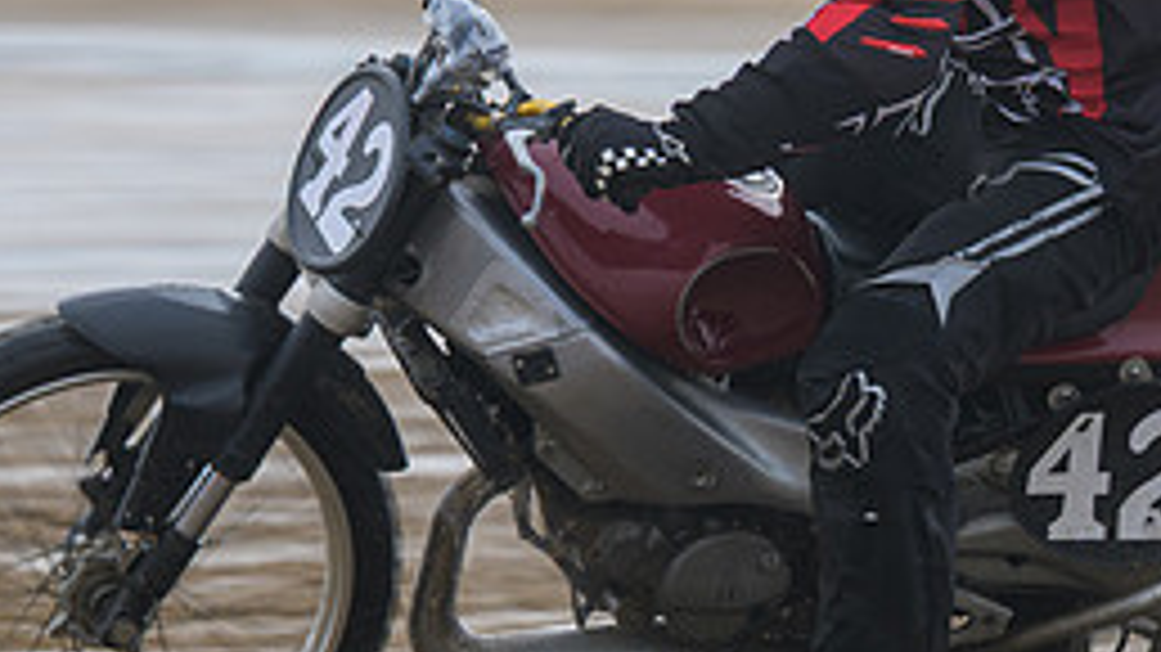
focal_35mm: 369
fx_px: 11357
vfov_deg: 3.3
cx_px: 418
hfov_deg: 5.9
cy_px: 99
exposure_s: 1/320
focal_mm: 105
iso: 64
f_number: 4
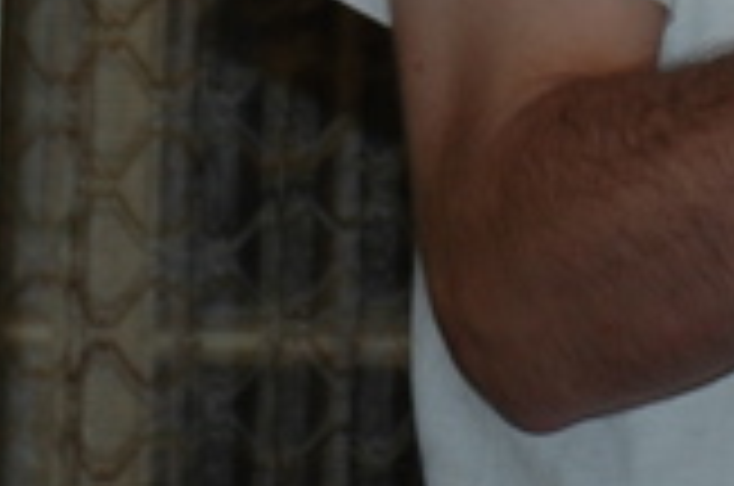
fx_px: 8445
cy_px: -774
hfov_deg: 4.9
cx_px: 1331
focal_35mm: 415
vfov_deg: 3.3
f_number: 4.5
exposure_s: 1/60
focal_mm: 44
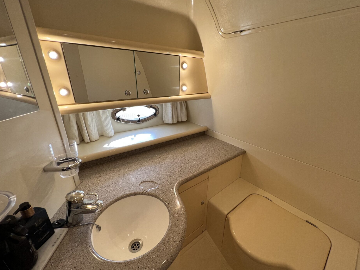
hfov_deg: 102.0
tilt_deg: -23.6
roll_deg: -1.1
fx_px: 146
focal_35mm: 14
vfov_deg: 85.7
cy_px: 137
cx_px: 188
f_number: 1.8
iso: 64
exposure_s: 1/99
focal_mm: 1.57
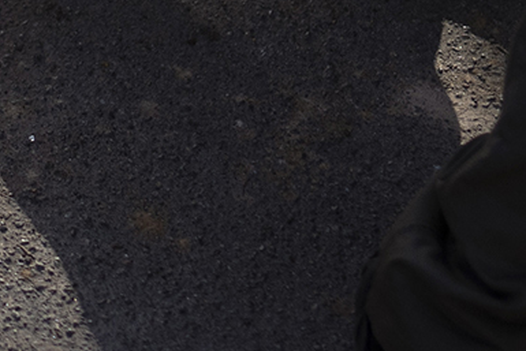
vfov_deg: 6.2
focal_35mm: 187
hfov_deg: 10.6
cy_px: -985
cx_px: -294
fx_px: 2733
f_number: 1.4
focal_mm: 24
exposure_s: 1/3200
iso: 100
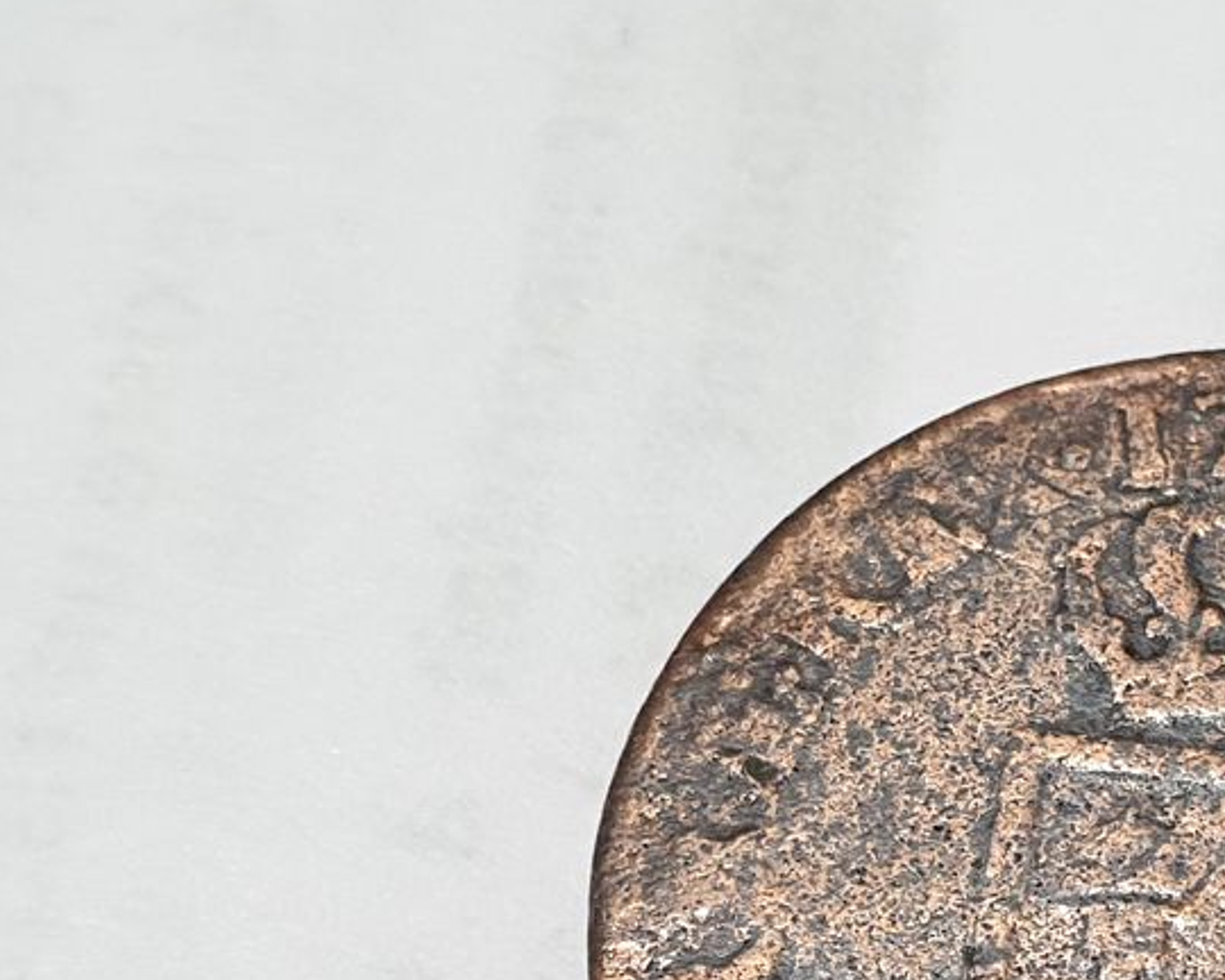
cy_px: 823
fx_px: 1704
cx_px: 1057
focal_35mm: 47
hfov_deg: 37.4
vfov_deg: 31.0
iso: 320
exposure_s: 1/33
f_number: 2.4
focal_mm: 4.3
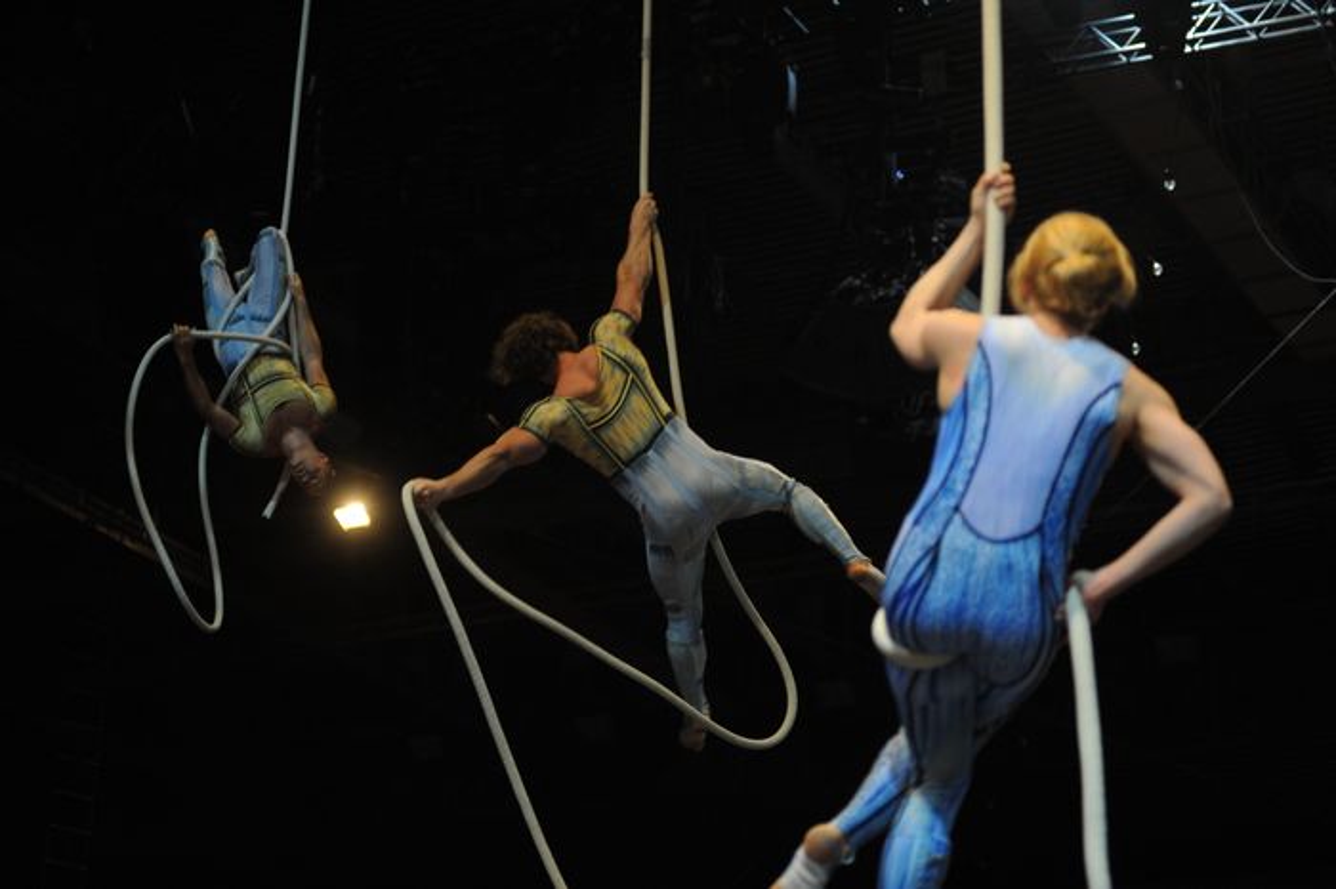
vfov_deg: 17.0
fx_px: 2967
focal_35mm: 80
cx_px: 668
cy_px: 444
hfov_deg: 25.4
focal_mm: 80
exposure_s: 1/320
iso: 2500
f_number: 2.8
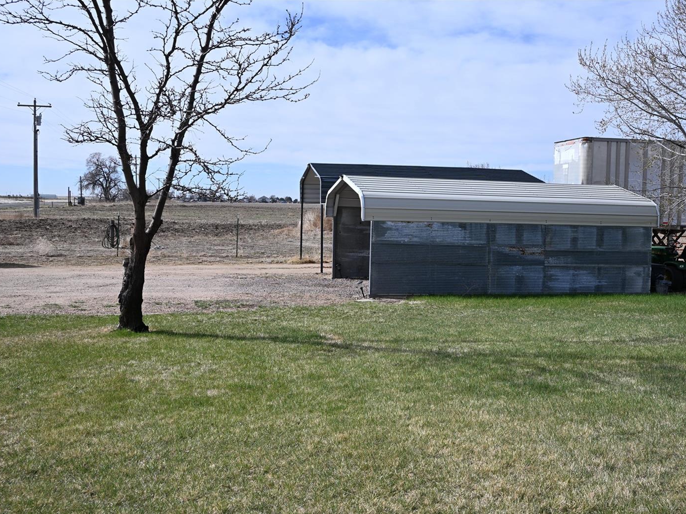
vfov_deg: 35.3
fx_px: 809
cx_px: 382
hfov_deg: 45.9
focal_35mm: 41
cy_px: 263
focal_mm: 24.5
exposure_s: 1/400
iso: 100
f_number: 8
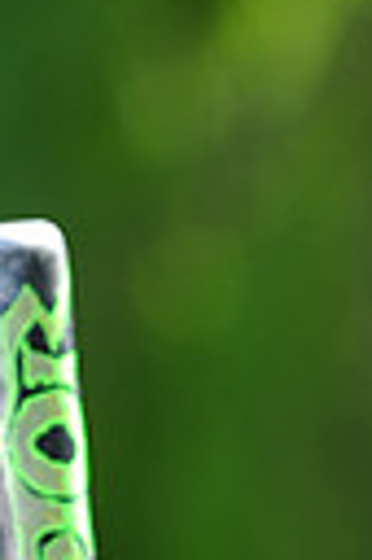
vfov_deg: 2.8
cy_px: 1133
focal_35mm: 746
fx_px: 11594
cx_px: 337
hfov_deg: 1.8
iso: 200
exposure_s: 1/400
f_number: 4.5
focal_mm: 165
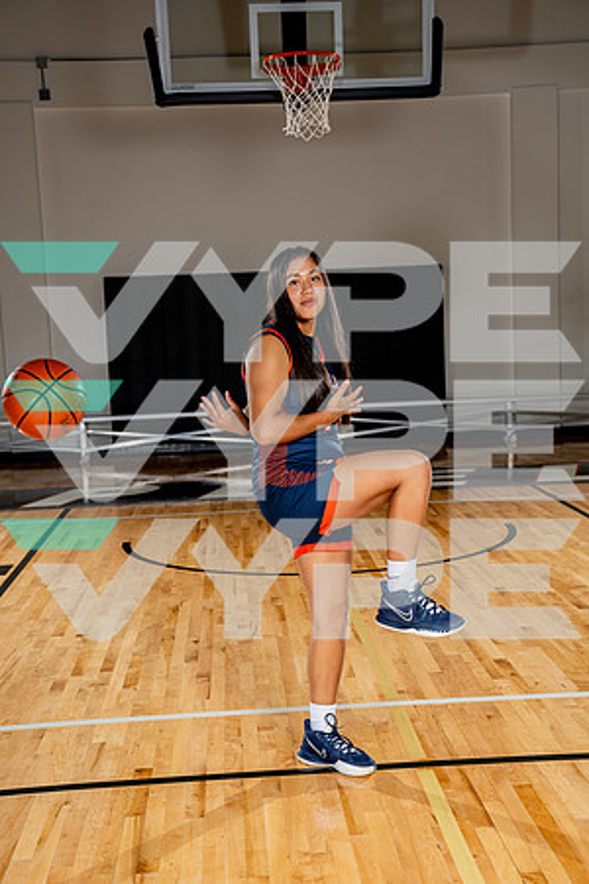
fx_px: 1178
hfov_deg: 28.1
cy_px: 442
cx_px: 294
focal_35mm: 48
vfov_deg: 41.1
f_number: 5.6
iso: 200
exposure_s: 1/250
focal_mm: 48
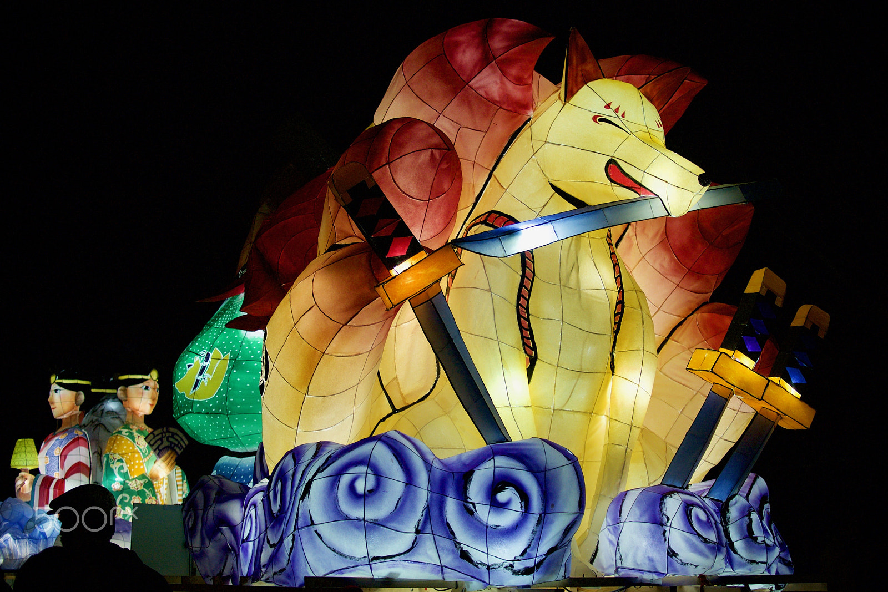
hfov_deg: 40.3
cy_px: 296
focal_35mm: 49
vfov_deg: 27.5
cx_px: 444
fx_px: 1209
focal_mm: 18.5
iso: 100
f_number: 1.8
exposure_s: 1/200
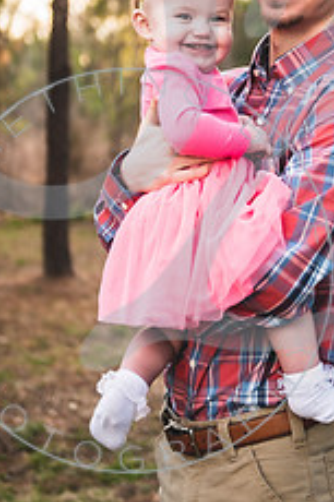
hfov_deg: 13.9
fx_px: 1366
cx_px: 229
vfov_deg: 20.6
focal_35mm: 98
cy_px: 105
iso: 100
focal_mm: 50
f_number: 2.8
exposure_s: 1/125
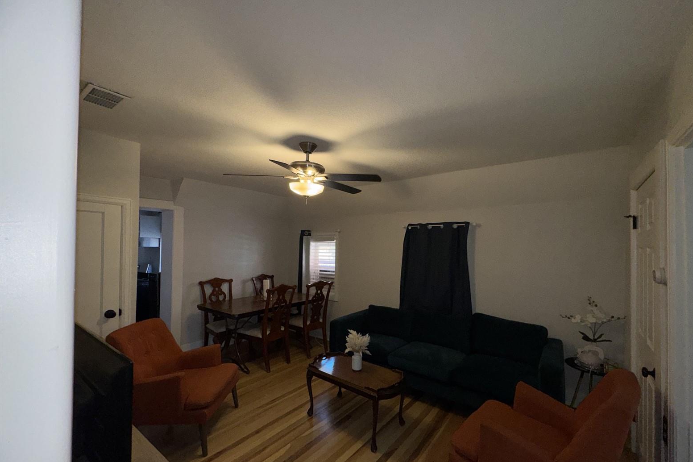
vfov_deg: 77.2
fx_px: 289
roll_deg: -0.7
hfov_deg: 100.4
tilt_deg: +0.3
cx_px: 356
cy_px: 246
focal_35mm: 15
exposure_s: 1/101
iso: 80
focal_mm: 2.22
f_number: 2.2
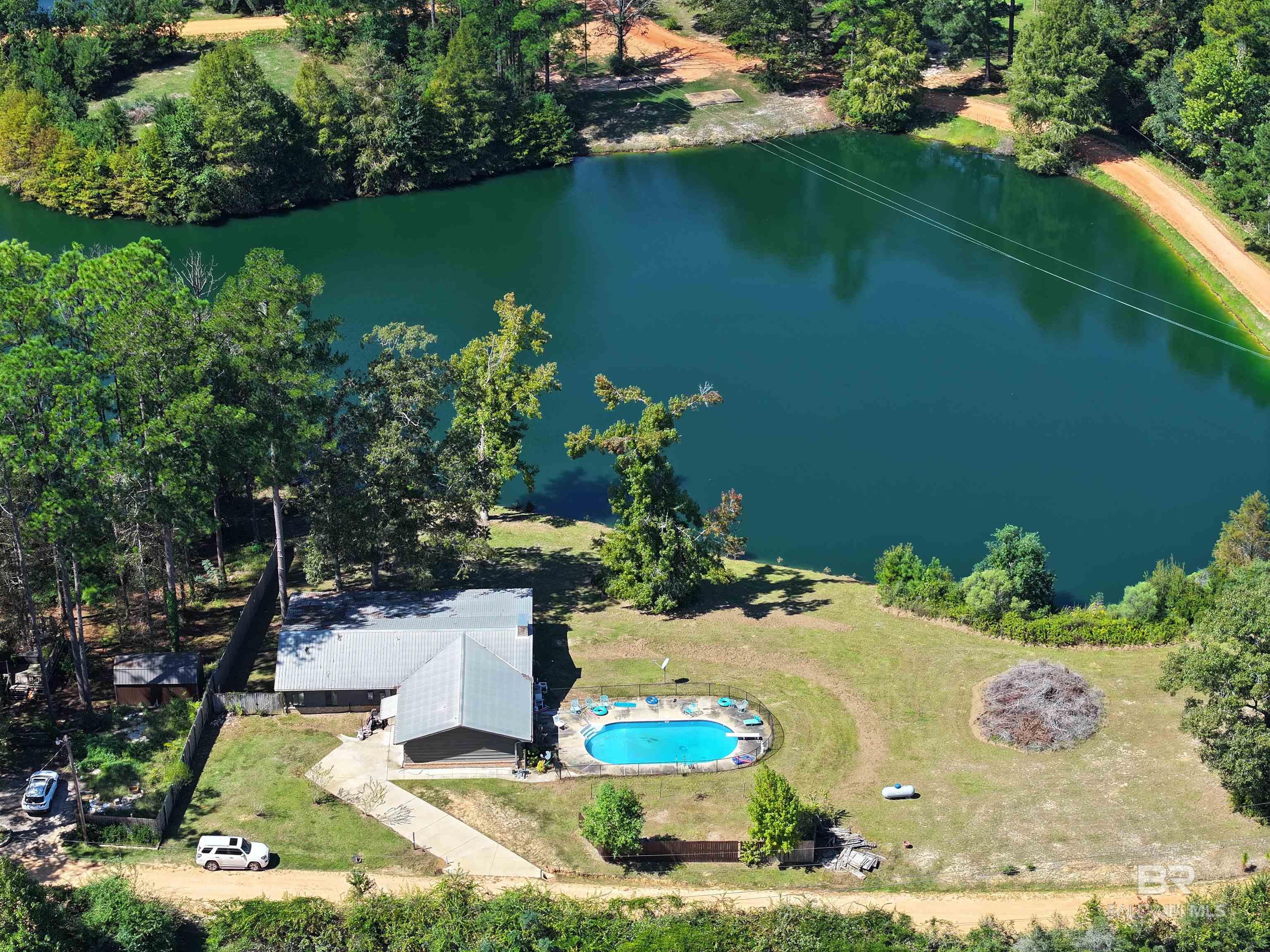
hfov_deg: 27.8
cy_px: 476
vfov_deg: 21.0
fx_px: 2568
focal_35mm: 70
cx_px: 635
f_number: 2.8
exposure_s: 1/800
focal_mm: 19.35
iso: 160
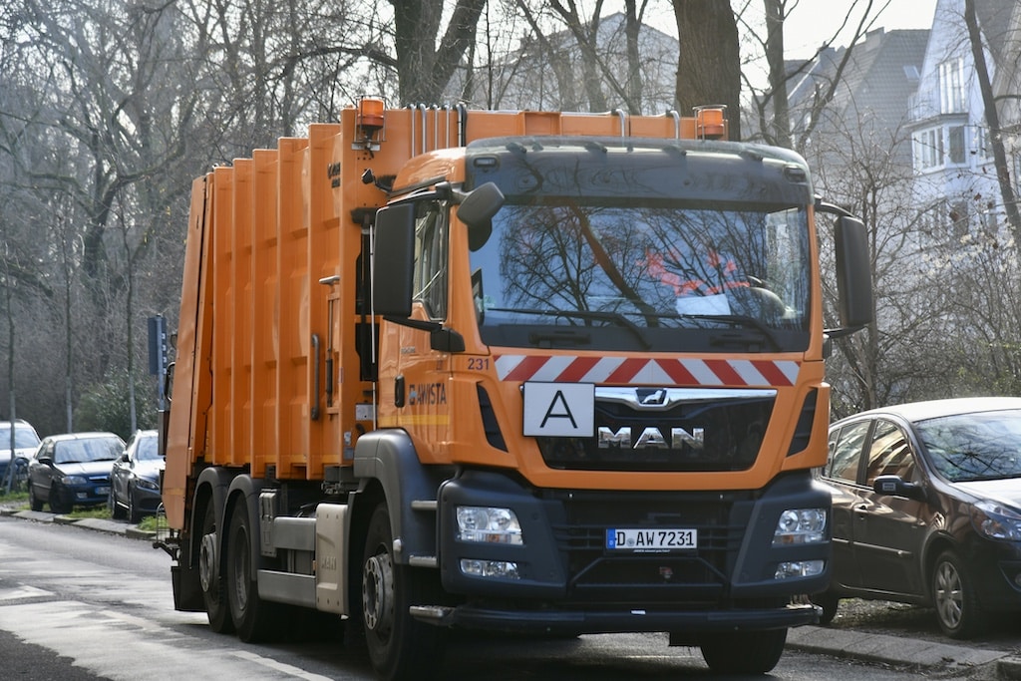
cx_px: 510
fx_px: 3404
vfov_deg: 11.4
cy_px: 340
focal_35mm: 120
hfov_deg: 17.1
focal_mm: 120
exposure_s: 1/160
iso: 250
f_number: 6.3
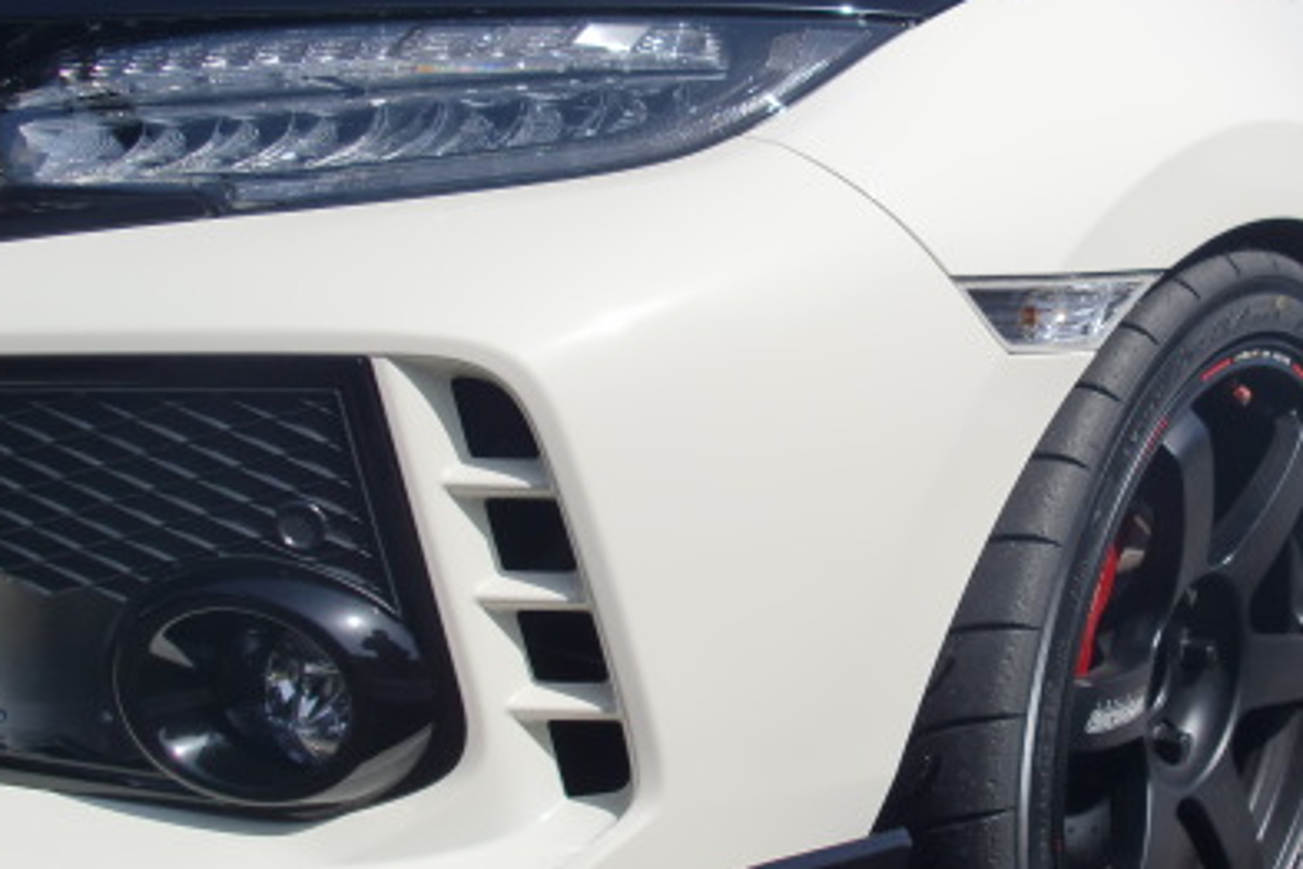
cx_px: 908
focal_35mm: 61
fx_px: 2208
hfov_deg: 32.5
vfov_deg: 22.3
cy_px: 428
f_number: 7.9
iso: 64
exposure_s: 1/400
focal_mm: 6.3
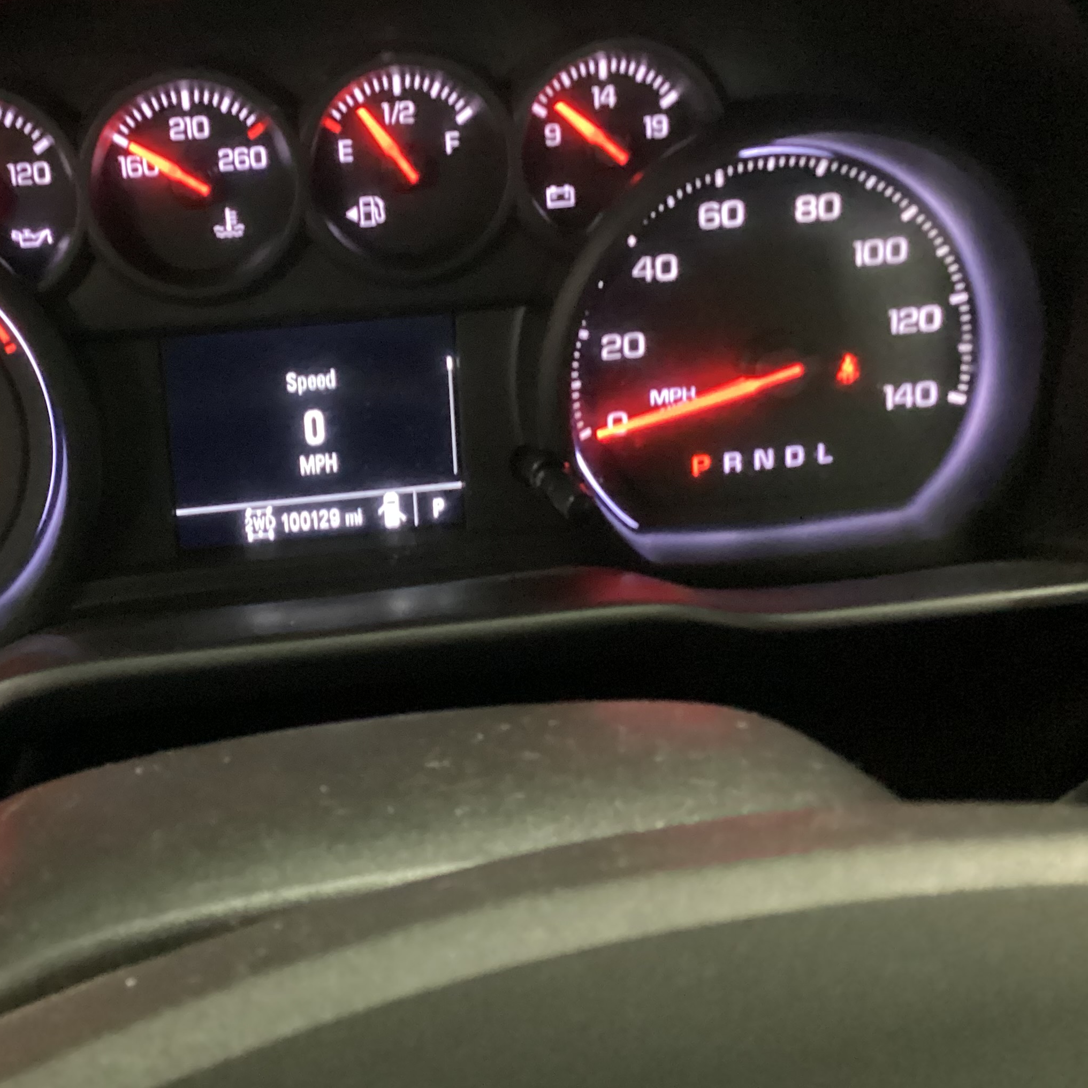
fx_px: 1565
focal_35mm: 44
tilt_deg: -23.9
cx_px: 337
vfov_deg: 38.2
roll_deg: +0.9
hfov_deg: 37.8
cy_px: 450
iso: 800
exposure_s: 1/17
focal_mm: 3.3
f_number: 2.4
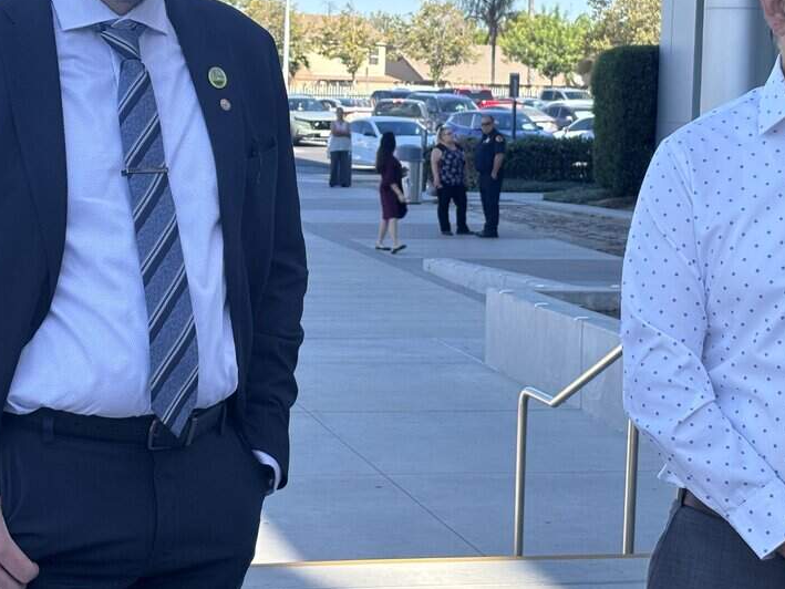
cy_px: 207
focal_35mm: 88
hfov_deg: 22.2
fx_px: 1996
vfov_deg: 16.8
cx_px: 402
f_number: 1.6
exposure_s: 1/918
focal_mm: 5.96
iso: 32
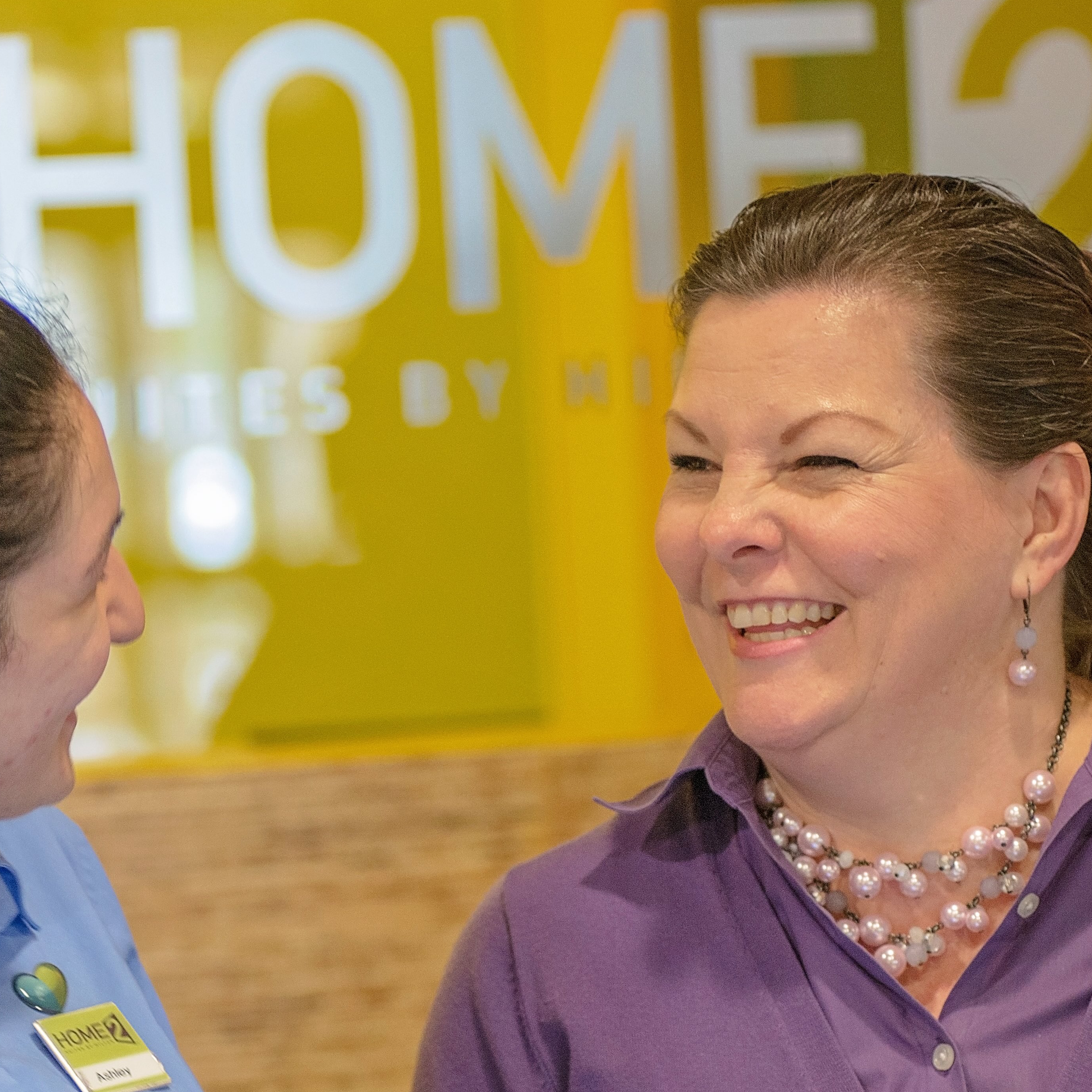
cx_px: 437
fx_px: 7424
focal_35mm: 208
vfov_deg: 8.4
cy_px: 870
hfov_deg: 8.4
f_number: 3.2
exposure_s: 1/80
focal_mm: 92
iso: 800
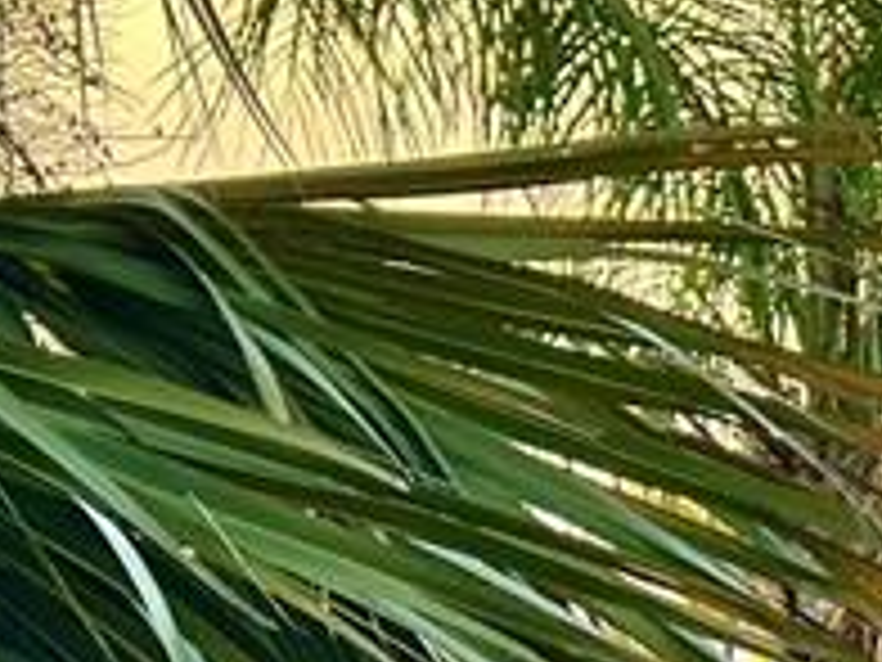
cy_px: 1464
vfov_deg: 5.7
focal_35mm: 251
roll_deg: +0.4
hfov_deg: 7.6
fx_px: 6395
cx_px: 1778
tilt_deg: -5.9
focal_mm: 6.86
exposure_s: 1/320
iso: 80
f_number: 1.78
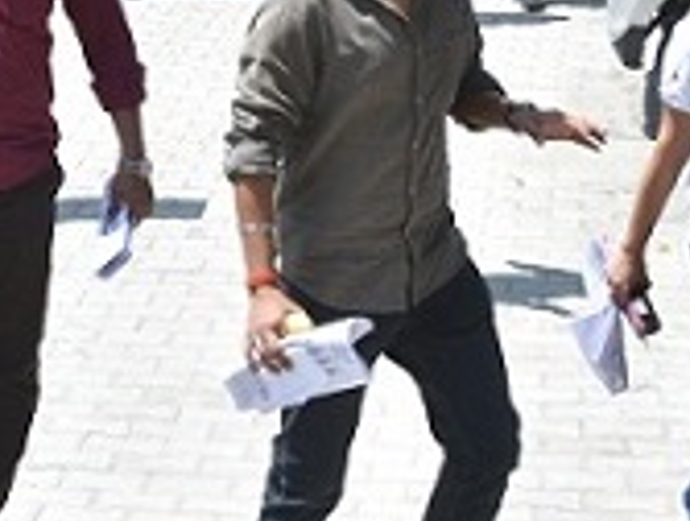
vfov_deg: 9.8
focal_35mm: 150
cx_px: 33
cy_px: -143
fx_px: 2991
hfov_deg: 13.0
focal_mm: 29
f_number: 10
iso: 160
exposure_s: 1/160
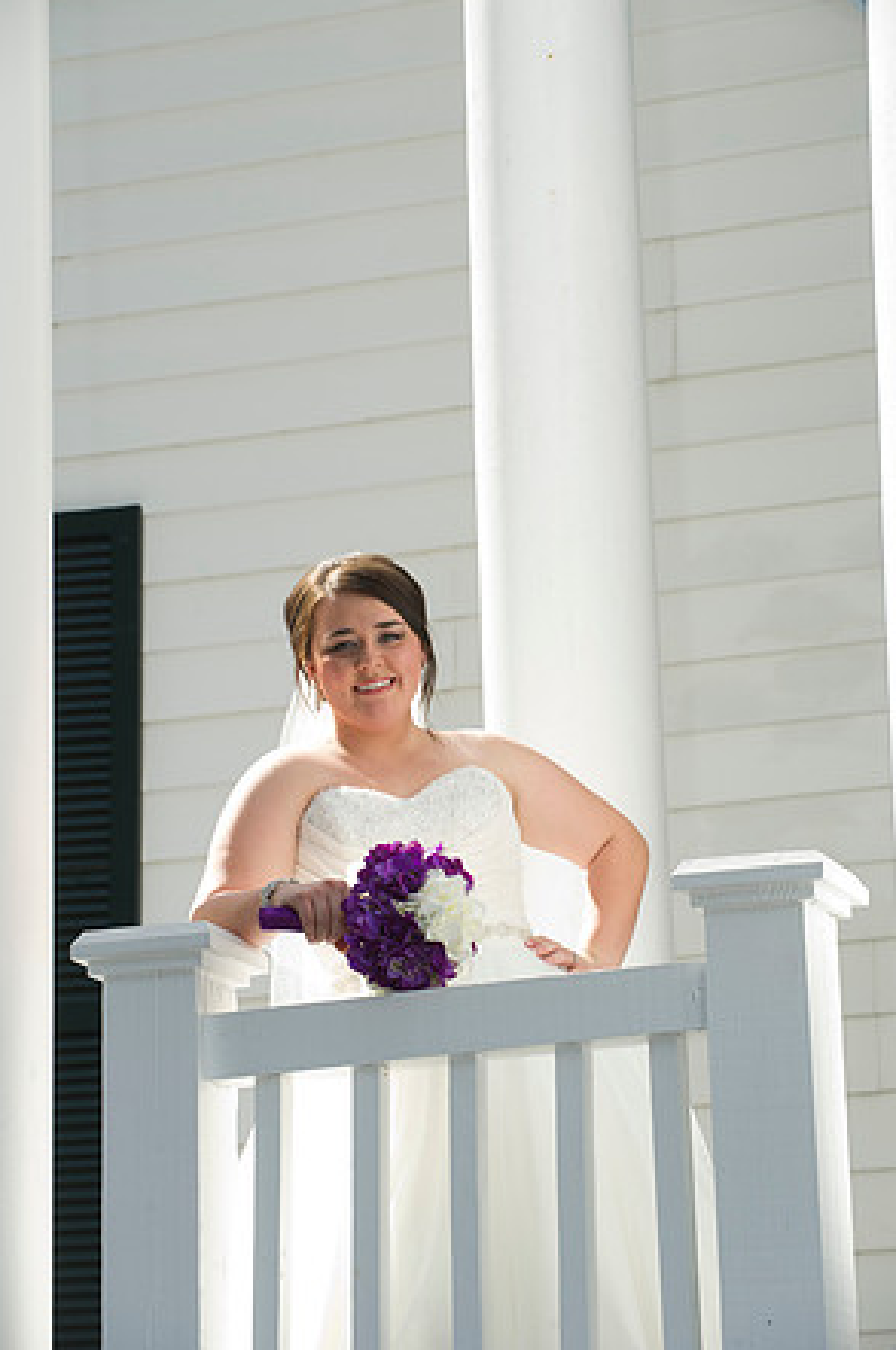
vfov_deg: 15.6
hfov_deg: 10.4
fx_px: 4943
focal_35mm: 132
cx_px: 450
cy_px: 673
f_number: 7.1
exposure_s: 1/200
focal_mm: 130
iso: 320
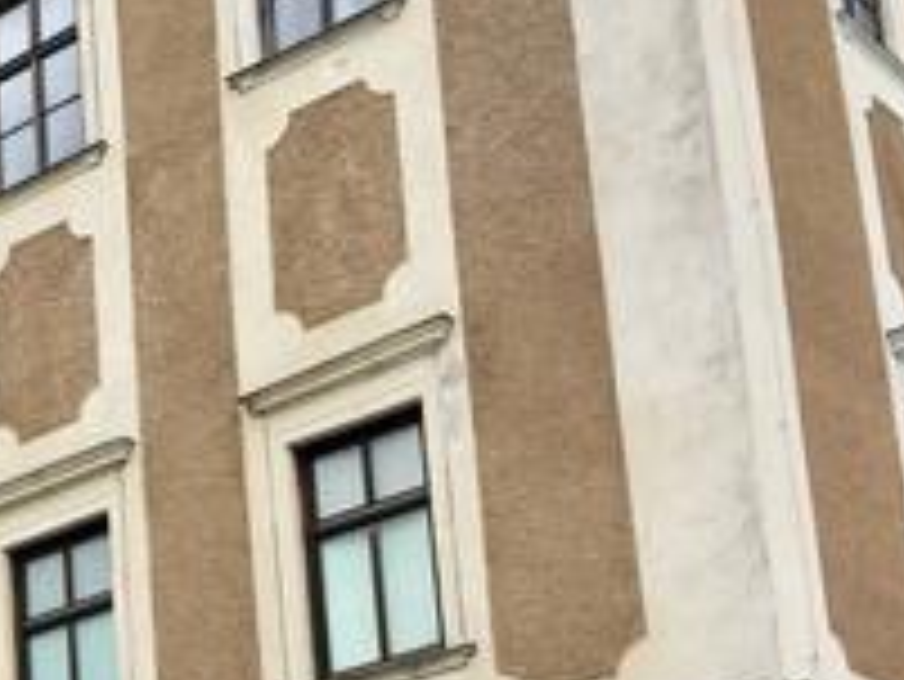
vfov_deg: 14.3
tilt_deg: +13.7
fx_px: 2561
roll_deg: +1.3
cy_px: 948
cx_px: -358
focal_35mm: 98
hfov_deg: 18.3
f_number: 2.2
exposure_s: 1/1130
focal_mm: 4.15
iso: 32
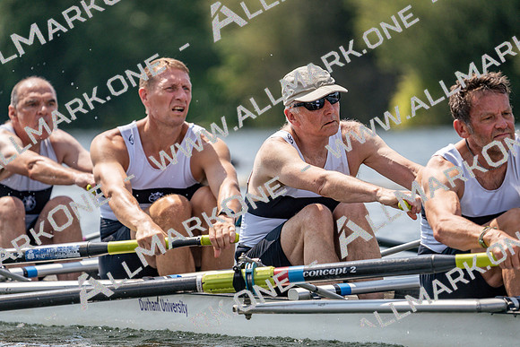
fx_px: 6097
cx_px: 260
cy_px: 174
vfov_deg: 3.3
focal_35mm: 422
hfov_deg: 4.9
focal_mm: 422
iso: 250
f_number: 6.3
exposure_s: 1/1600
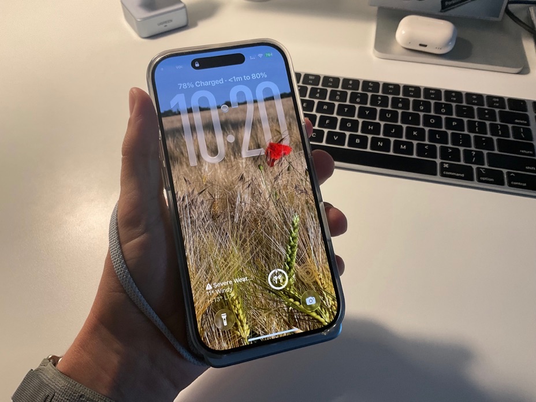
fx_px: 449
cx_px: 268
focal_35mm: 29
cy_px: 201
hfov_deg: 61.7
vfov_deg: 48.2
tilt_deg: -50.4
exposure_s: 1/60
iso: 50
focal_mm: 3
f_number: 1.8
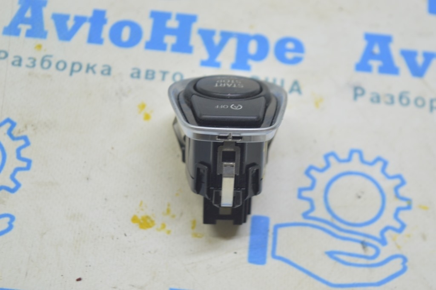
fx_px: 998
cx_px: 218
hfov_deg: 24.6
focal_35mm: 82
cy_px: 145
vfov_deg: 16.5
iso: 400
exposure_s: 1/20
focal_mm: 55
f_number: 5.6
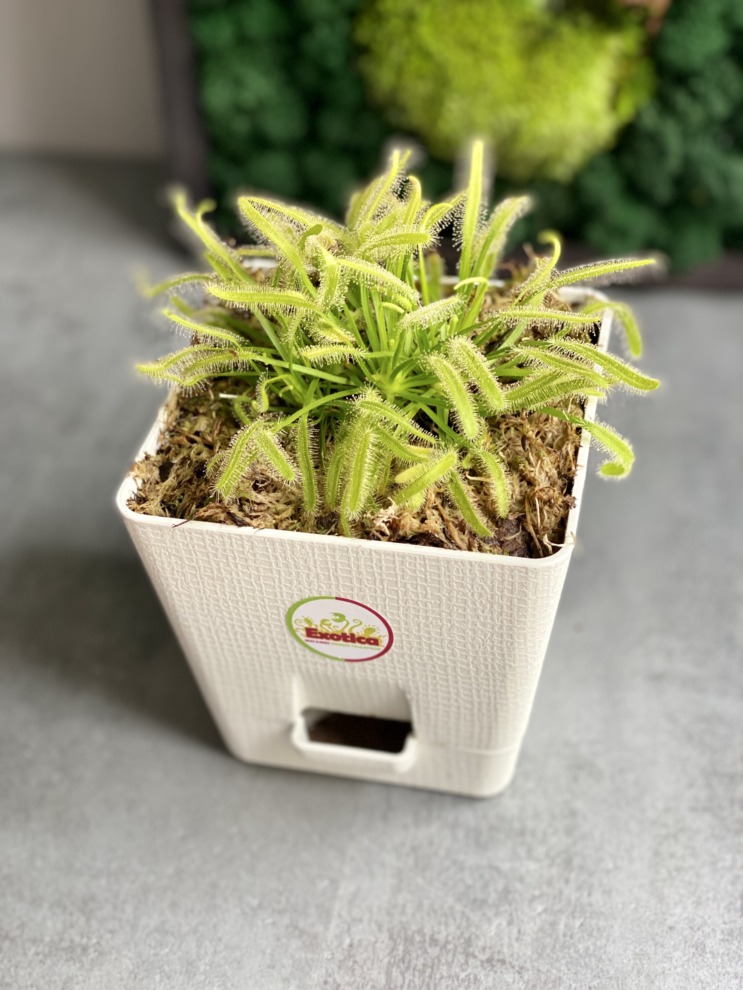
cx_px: 372
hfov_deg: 28.0
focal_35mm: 52
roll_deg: +1.5
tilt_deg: -42.9
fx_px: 1488
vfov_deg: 36.8
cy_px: 495
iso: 125
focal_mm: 6
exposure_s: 1/122
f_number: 2
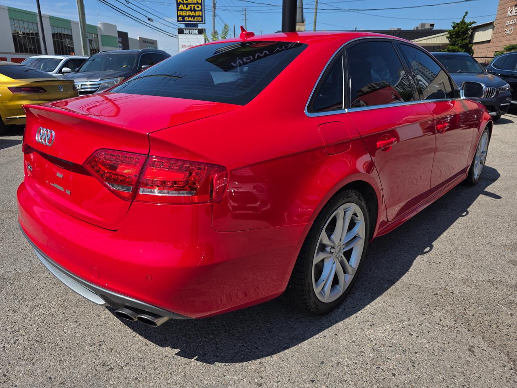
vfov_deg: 58.9
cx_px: 258
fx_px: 344
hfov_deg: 73.9
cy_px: 194
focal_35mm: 23
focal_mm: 6.3
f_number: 1.7
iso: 80
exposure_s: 1/6809
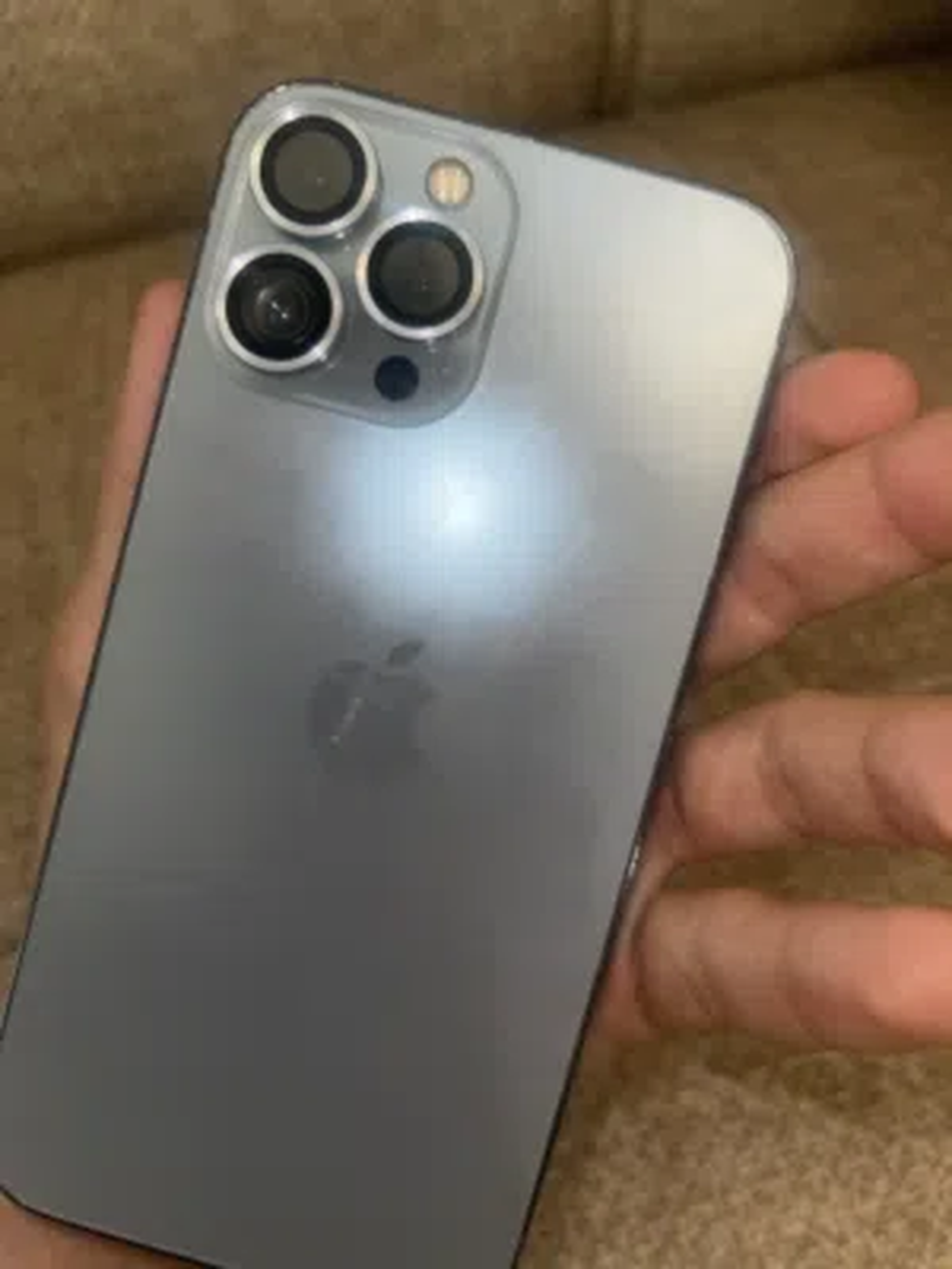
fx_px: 917
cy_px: 634
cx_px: 476
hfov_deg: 54.9
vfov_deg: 69.4
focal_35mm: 25
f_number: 1.6
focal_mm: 5.1
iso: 32
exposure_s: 1/83
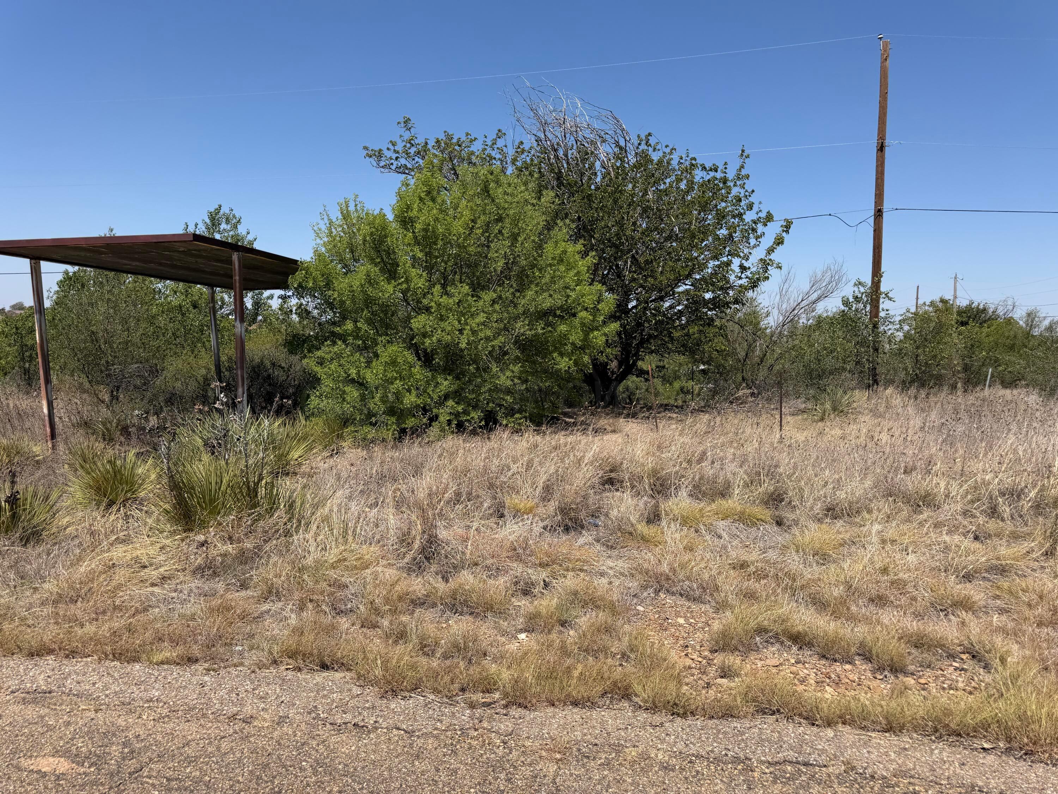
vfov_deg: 56.8
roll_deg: -0.4
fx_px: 734
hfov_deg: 71.6
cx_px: 529
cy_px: 397
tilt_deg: -5.1
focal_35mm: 24
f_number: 1.78
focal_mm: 6.76
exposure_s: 1/5714
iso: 80
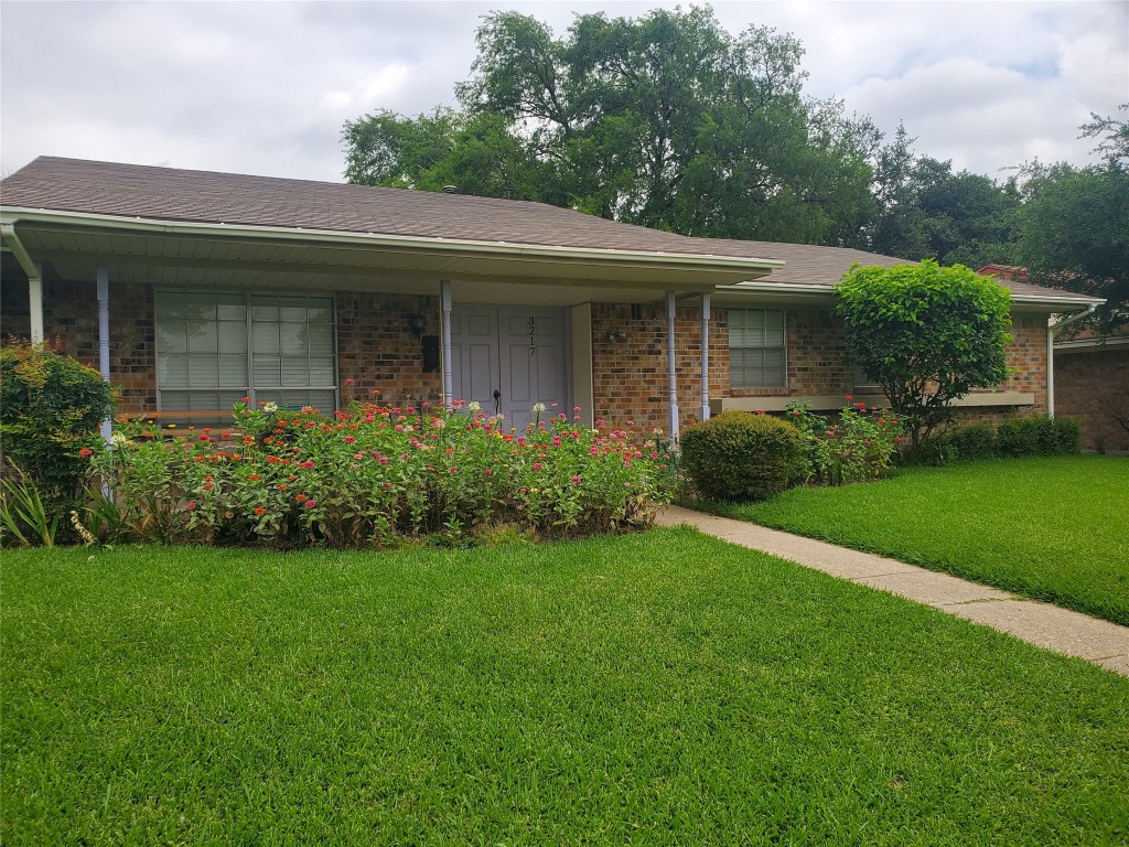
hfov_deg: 67.3
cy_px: 424
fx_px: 848
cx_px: 564
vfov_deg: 53.1
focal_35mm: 26
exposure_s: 1/1690
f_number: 2.4
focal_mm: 4.3
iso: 50
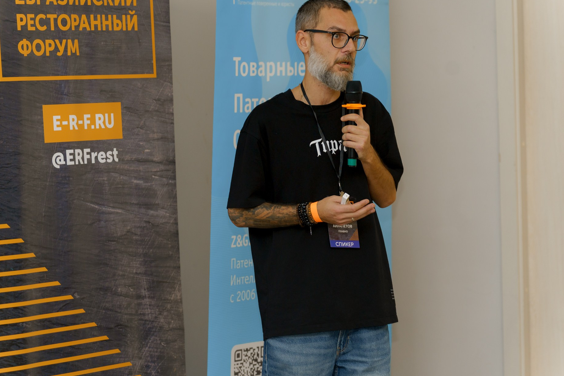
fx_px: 1817
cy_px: 195
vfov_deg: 11.8
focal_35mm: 116
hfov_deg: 17.6
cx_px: 278
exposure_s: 1/125
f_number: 3.5
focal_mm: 107
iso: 400
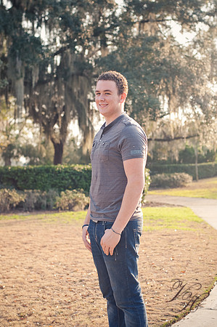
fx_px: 453
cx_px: 108
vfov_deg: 39.6
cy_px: 164
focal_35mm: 50
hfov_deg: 26.9
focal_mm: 50
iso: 200
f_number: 3.5
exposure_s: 1/250
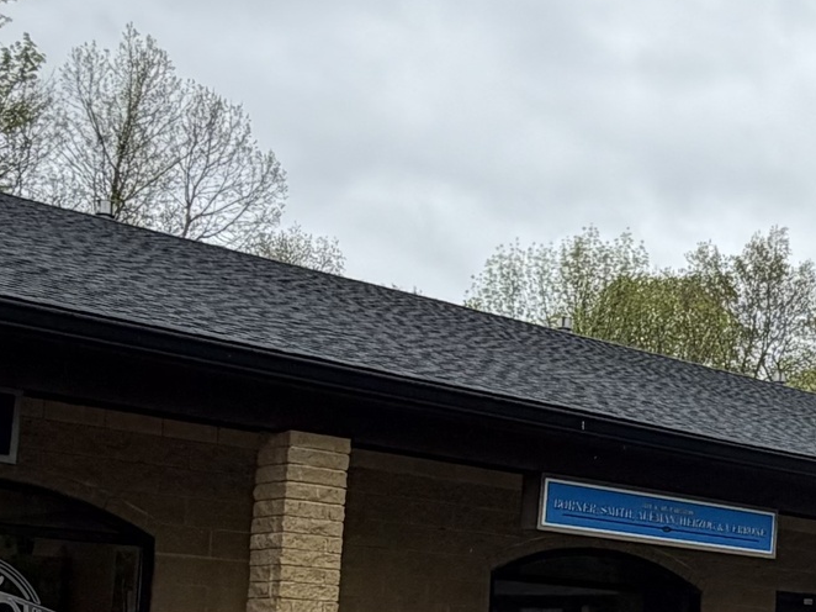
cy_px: 544
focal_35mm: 65
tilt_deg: +5.6
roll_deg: -1.7
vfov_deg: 22.1
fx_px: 1532
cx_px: 743
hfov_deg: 28.6
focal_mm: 2.22
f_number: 2.2
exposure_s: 1/770
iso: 40
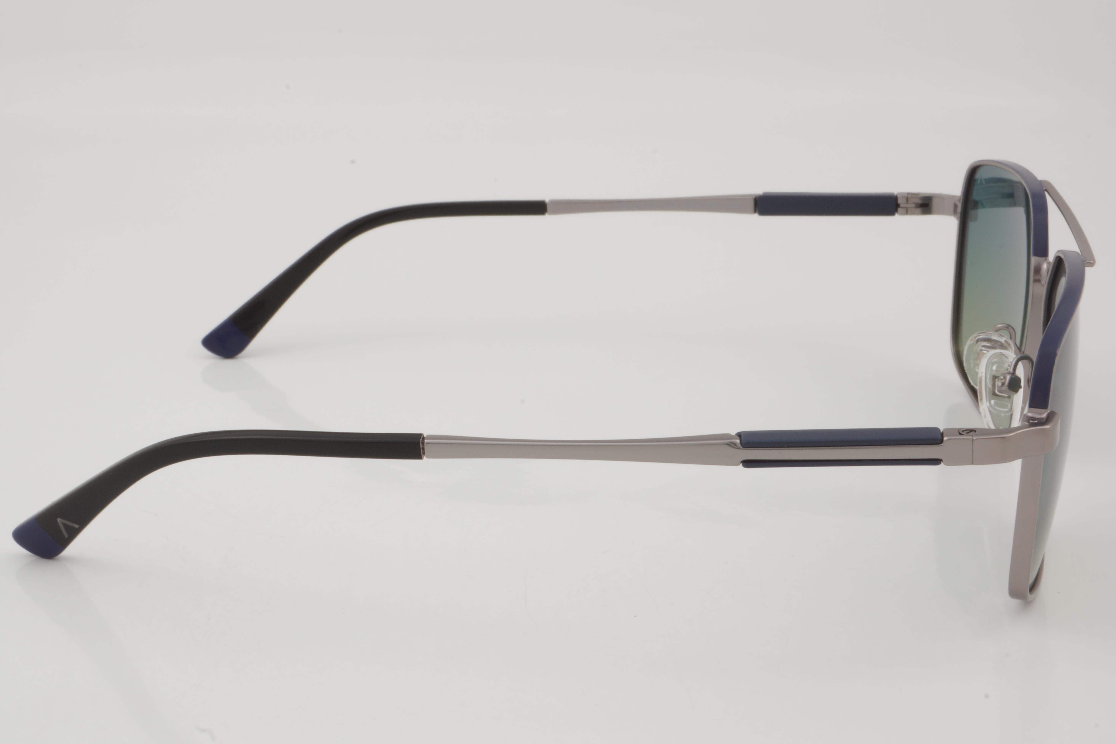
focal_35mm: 75
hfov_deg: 27.0
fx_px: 2325
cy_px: 372
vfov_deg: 18.2
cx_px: 558
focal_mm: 50
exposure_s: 1/3
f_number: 32
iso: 100
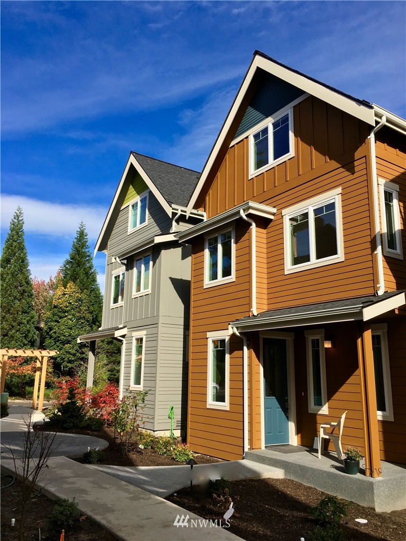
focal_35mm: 29
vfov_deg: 61.7
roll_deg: -1.4
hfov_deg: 48.2
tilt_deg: +12.4
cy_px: 270
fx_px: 454
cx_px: 203
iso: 25
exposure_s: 1/1508
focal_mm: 4.15
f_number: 2.2
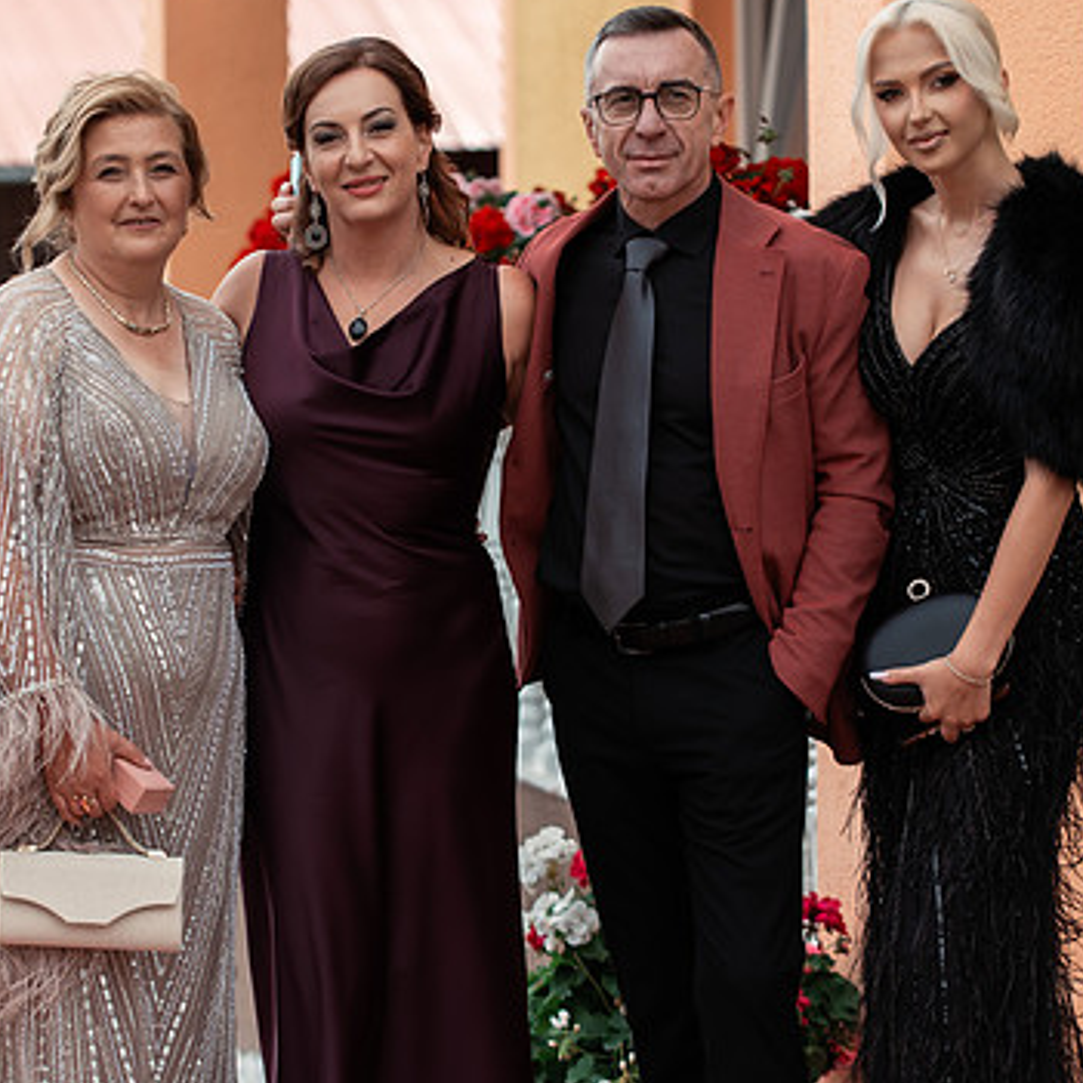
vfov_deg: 12.7
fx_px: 4885
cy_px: 501
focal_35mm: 138
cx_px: 319
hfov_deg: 12.6
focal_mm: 90
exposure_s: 1/1250
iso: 360
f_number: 3.2
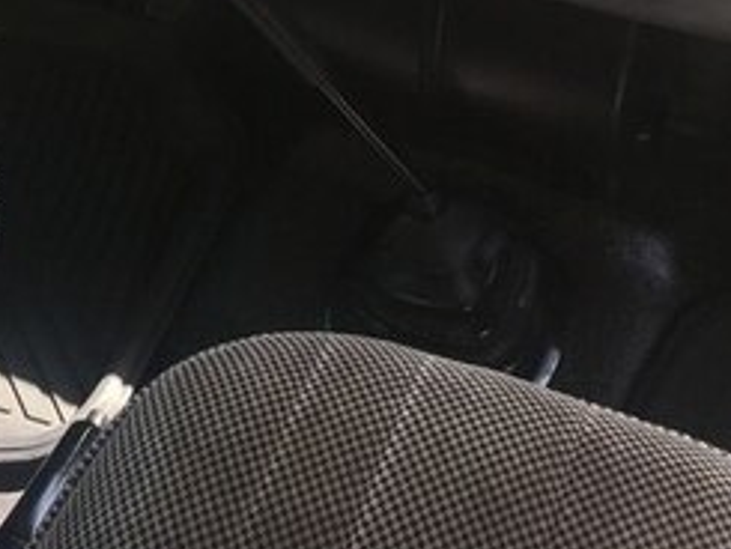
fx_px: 1648
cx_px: 60
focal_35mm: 78
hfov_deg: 24.2
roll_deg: +4.2
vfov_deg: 17.8
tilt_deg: -35.1
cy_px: -148
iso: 32
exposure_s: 1/100
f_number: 2.2
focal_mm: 4.15
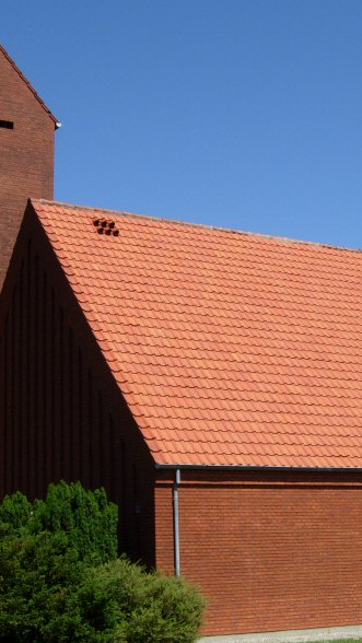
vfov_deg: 34.9
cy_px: 322
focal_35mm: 60
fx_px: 1023
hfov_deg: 19.8
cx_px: 290
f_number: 6.1
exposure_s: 1/384
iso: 50
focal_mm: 7.5
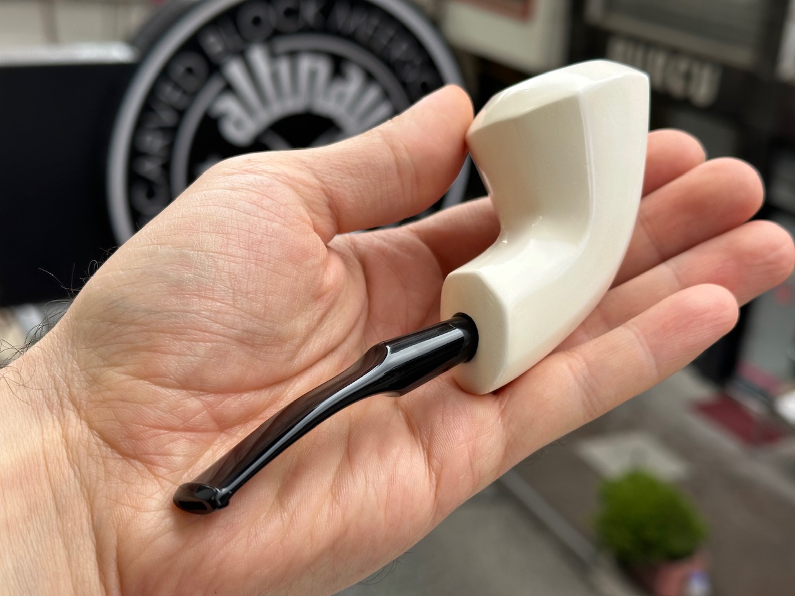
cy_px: 298
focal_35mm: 48
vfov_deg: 30.3
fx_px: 1102
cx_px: 398
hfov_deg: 39.7
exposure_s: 1/458
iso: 64
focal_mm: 6.86
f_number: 1.78
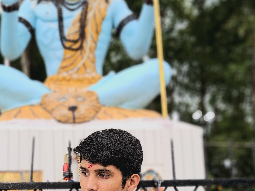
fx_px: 354
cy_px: 149
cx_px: 90
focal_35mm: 48
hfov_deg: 39.3
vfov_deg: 29.7
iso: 50
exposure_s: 1/667
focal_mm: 5.54
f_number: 1.8
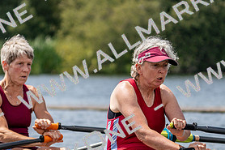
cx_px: 117
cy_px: 111
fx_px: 2611
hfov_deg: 4.9
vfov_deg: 3.3
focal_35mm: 418
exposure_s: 1/1600
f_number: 5.6
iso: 200
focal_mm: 200
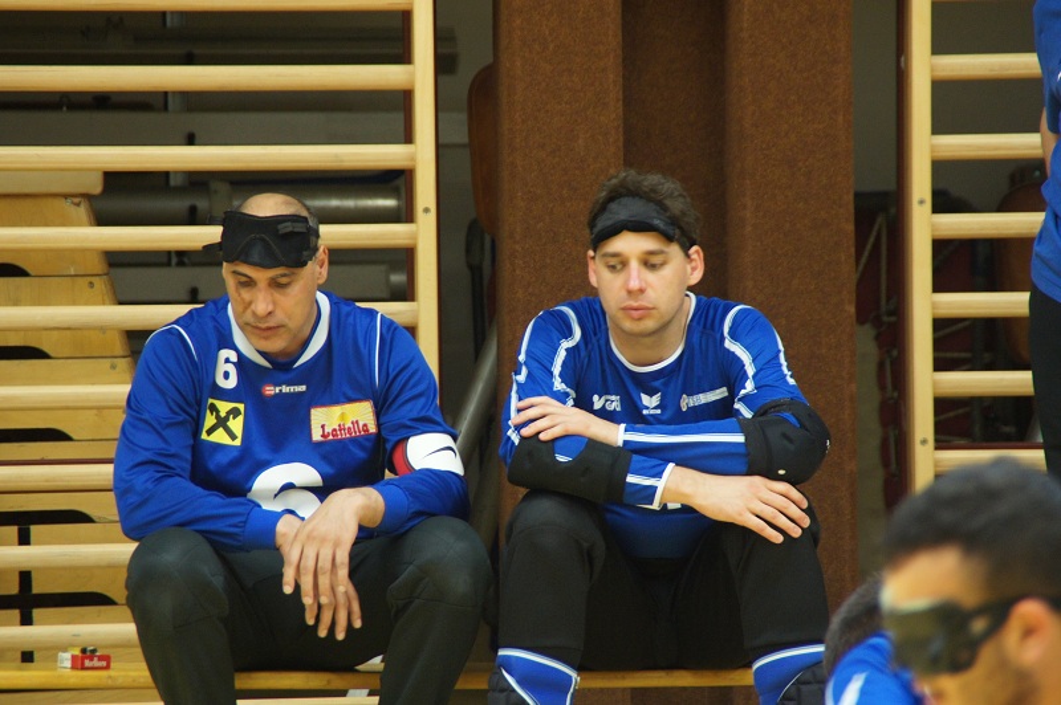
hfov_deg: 6.9
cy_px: 352
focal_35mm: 300
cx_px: 530
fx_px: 8834
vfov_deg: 4.6
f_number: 6.3
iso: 1600
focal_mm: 200
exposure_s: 1/13
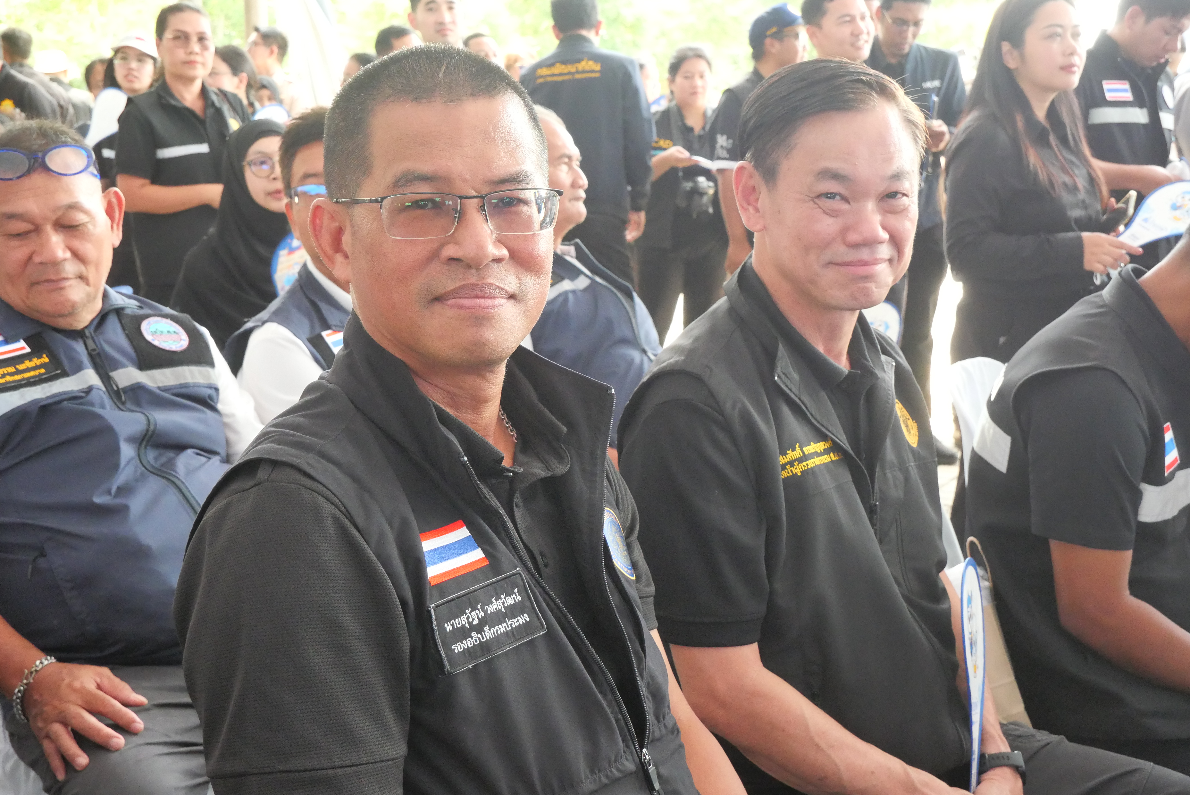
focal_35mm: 41
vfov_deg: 32.7
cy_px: 398
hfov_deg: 47.4
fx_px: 1356
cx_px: 595
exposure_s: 1/200
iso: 3200
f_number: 5.6
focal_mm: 20
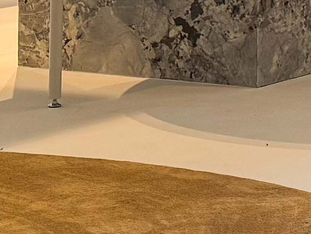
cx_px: 391
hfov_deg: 10.3
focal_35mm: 188
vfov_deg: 7.5
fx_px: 1689
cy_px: -268
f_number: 1.8
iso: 125
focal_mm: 6.76
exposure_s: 1/50
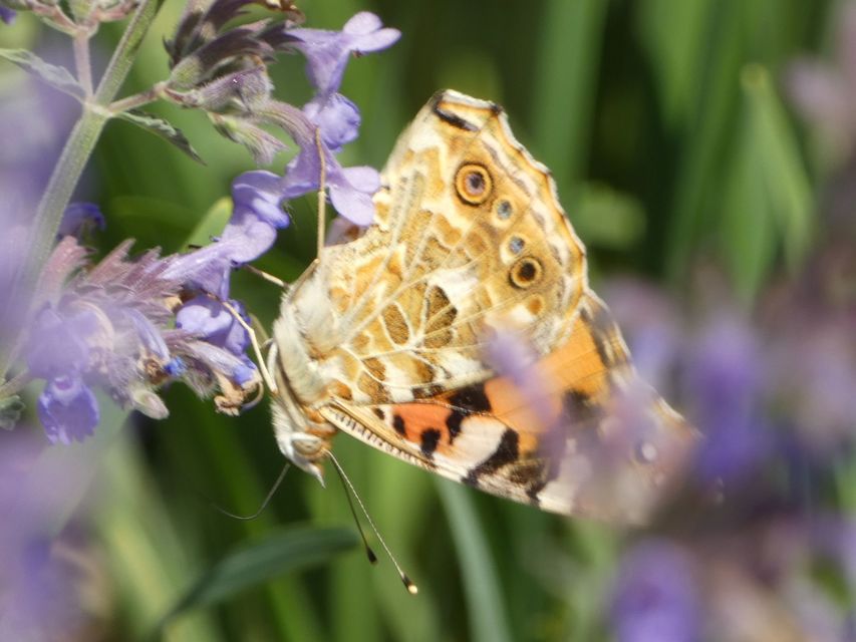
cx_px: 428
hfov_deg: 2.9
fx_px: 16842
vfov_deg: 2.2
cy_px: 321
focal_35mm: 681
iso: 80
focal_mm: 121.9
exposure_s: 1/160
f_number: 5.6
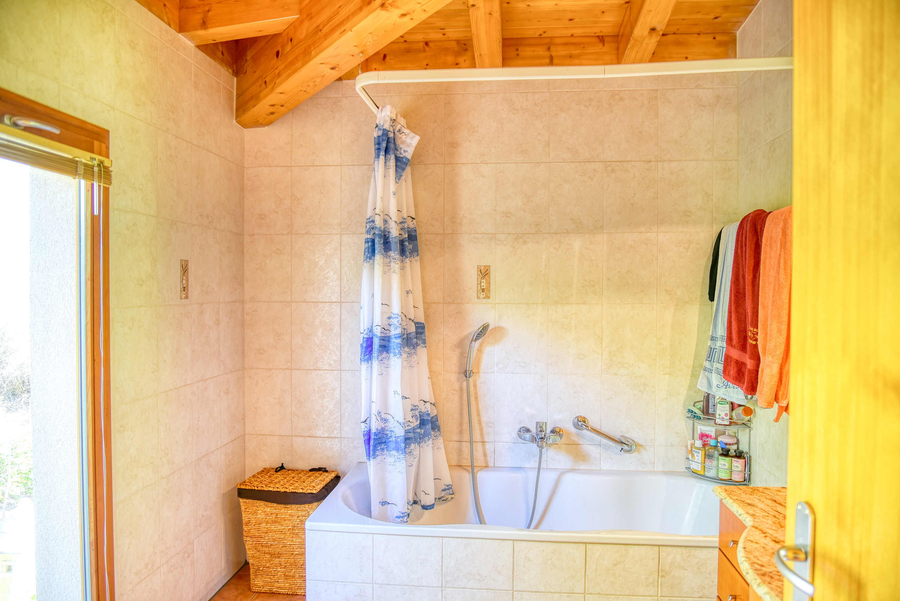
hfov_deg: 73.7
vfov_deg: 53.2
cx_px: 450
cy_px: 300
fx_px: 600
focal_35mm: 24
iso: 250
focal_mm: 24
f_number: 4
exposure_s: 1/50
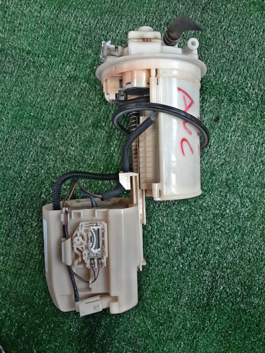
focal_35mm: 26
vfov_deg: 67.3
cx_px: 132
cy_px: 176
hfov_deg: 53.1
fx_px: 265
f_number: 1.7
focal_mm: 3.93
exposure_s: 1/50
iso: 114
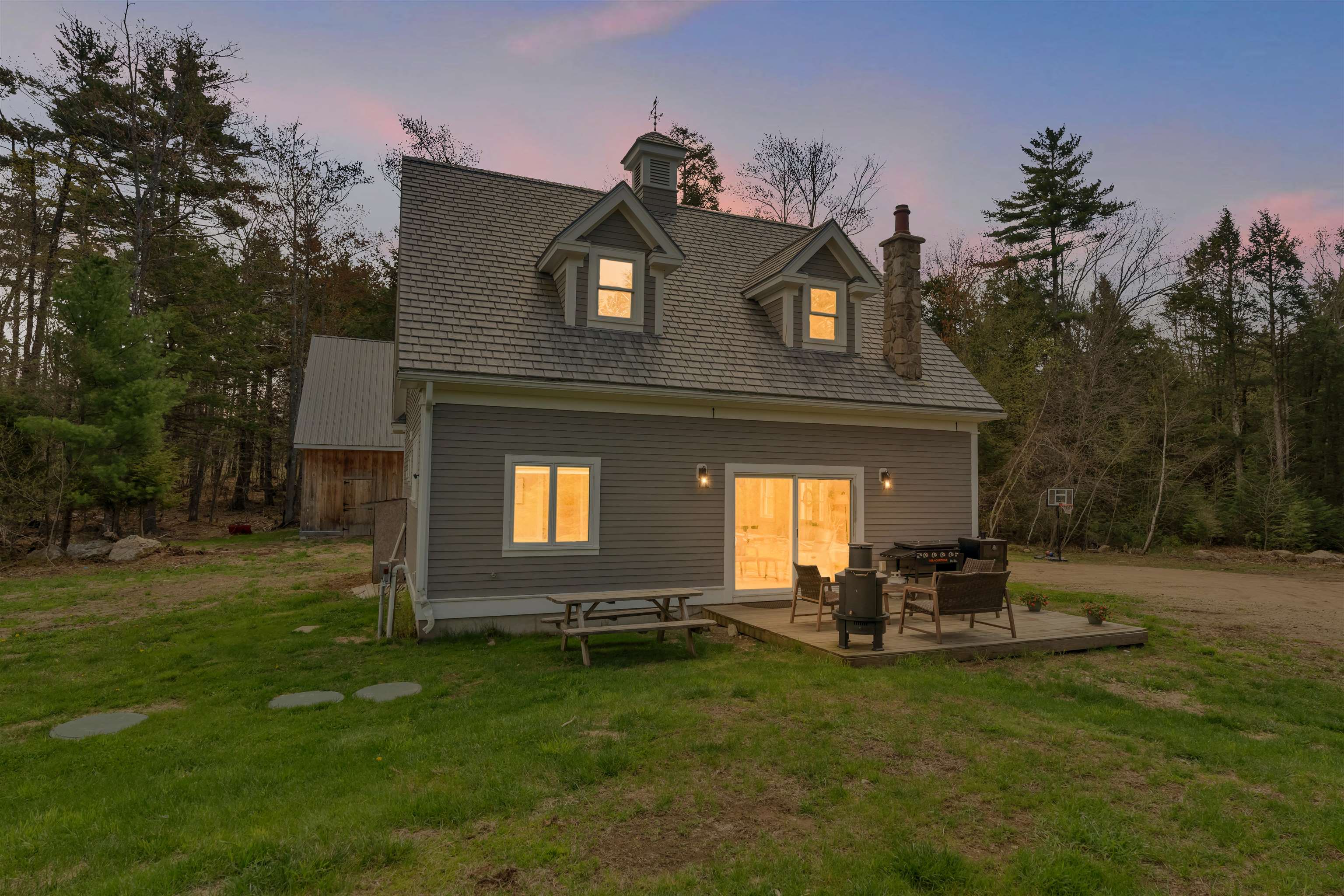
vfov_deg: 67.4
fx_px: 672
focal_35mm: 18
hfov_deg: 90.0
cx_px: 672
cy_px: 448
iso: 800
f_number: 8
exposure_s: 1/500
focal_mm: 18
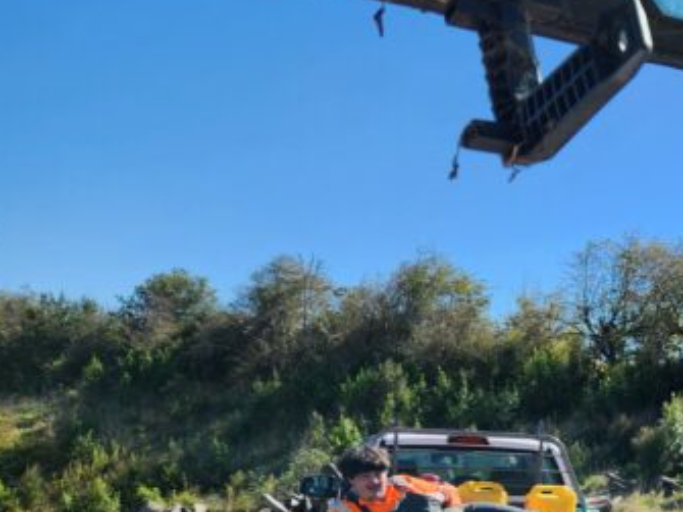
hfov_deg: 30.2
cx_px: 803
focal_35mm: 55
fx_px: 1085
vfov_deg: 25.8
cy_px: 453
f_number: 1.8
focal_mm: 5.4
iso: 20
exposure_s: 1/1468
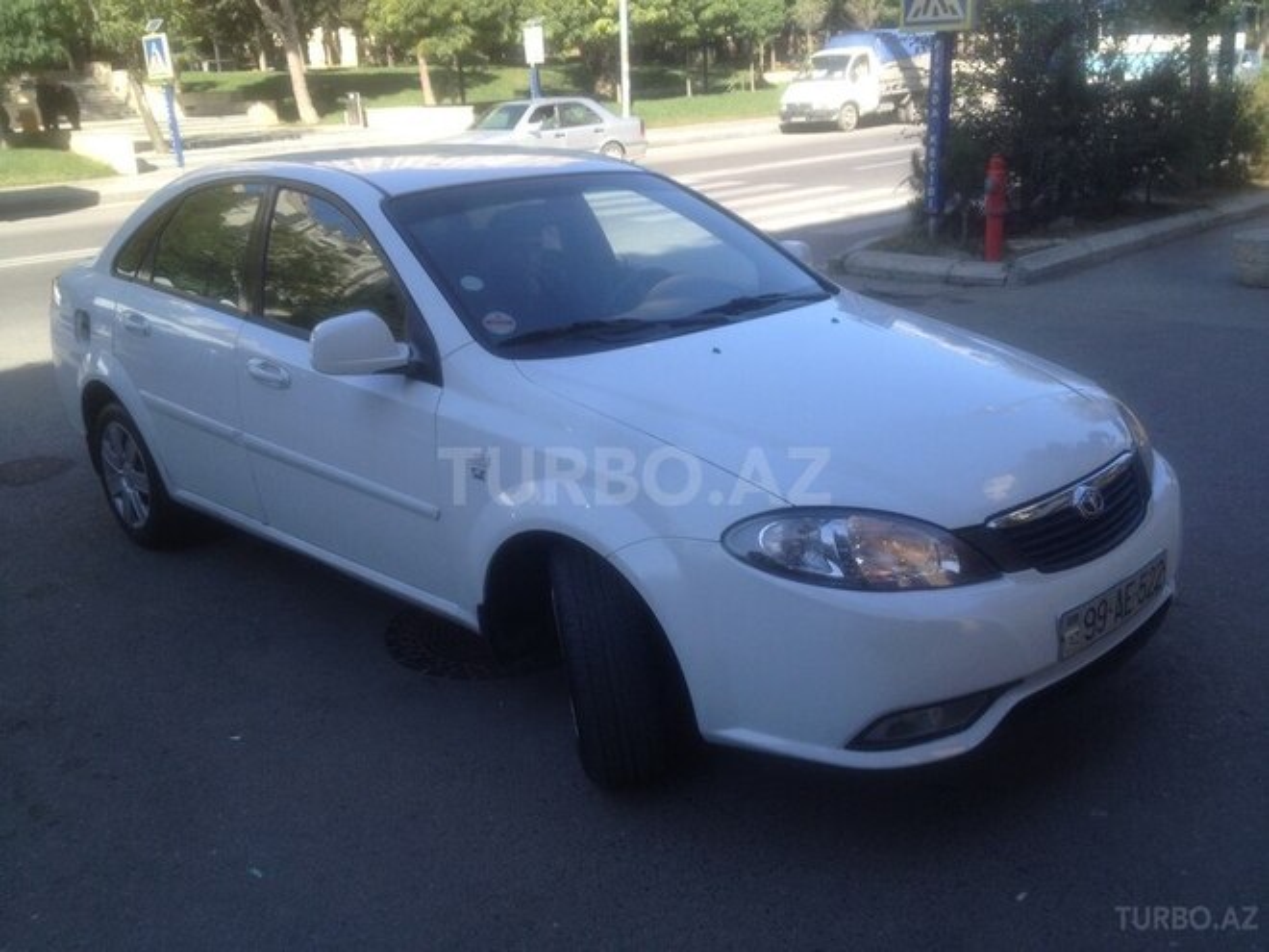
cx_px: 634
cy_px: 476
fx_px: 1283
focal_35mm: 35
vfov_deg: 40.7
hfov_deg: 52.6
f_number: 2.4
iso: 50
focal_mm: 4.28
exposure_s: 1/569
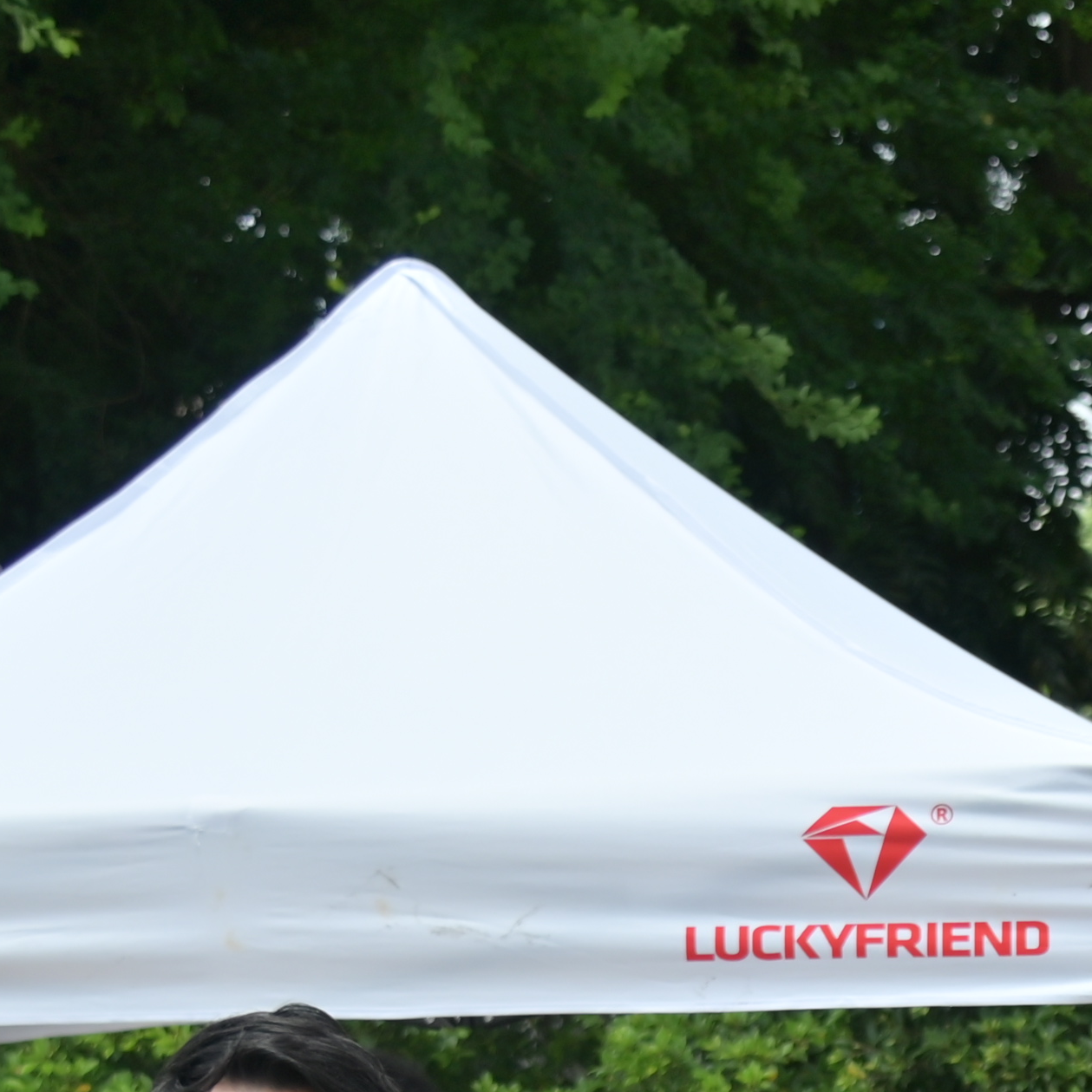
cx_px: 1330
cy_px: 1700
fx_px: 5532
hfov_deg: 11.1
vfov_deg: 10.8
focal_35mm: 155
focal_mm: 38
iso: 100
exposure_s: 1/800
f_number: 4.5
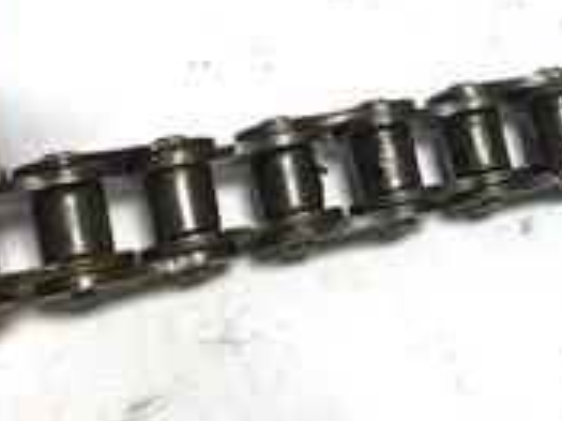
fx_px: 1152
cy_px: 106
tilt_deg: -60.8
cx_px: 456
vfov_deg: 20.5
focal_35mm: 71
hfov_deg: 26.9
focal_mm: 3.3
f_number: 2.4
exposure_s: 1/120
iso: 25
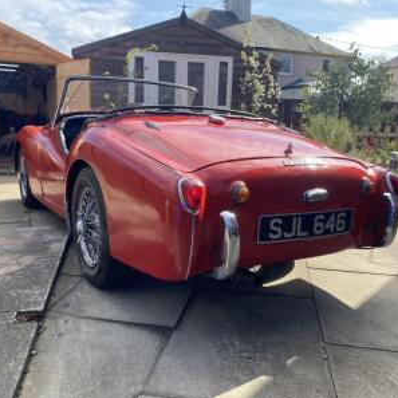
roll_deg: -1.9
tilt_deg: -12.0
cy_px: 200
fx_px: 403
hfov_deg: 52.5
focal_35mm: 31
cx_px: 198
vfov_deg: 52.5
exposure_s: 1/1124
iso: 32
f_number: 1.8
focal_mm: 4.25
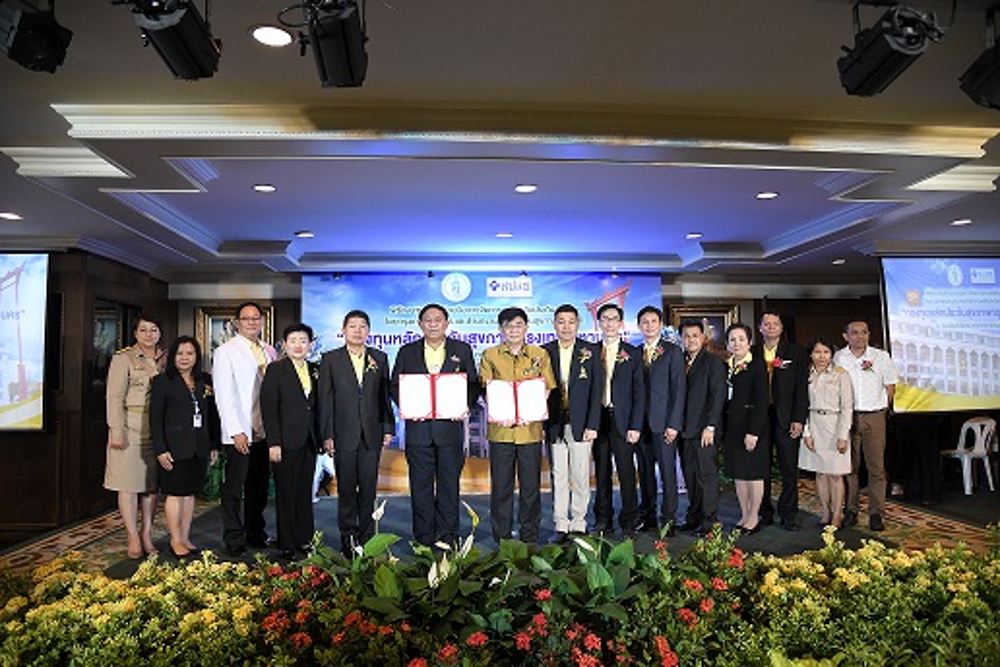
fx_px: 667
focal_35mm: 24
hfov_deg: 73.7
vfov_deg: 53.1
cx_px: 500
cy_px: 334
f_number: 4
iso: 3200
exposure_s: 1/400
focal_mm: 24
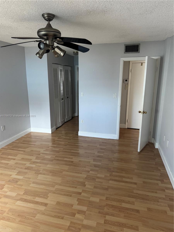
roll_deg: +0.4
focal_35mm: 24
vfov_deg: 71.6
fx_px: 161
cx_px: 87
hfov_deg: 56.8
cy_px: 116
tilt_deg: -14.5
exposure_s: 1/61
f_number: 1.78
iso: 200
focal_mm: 6.76
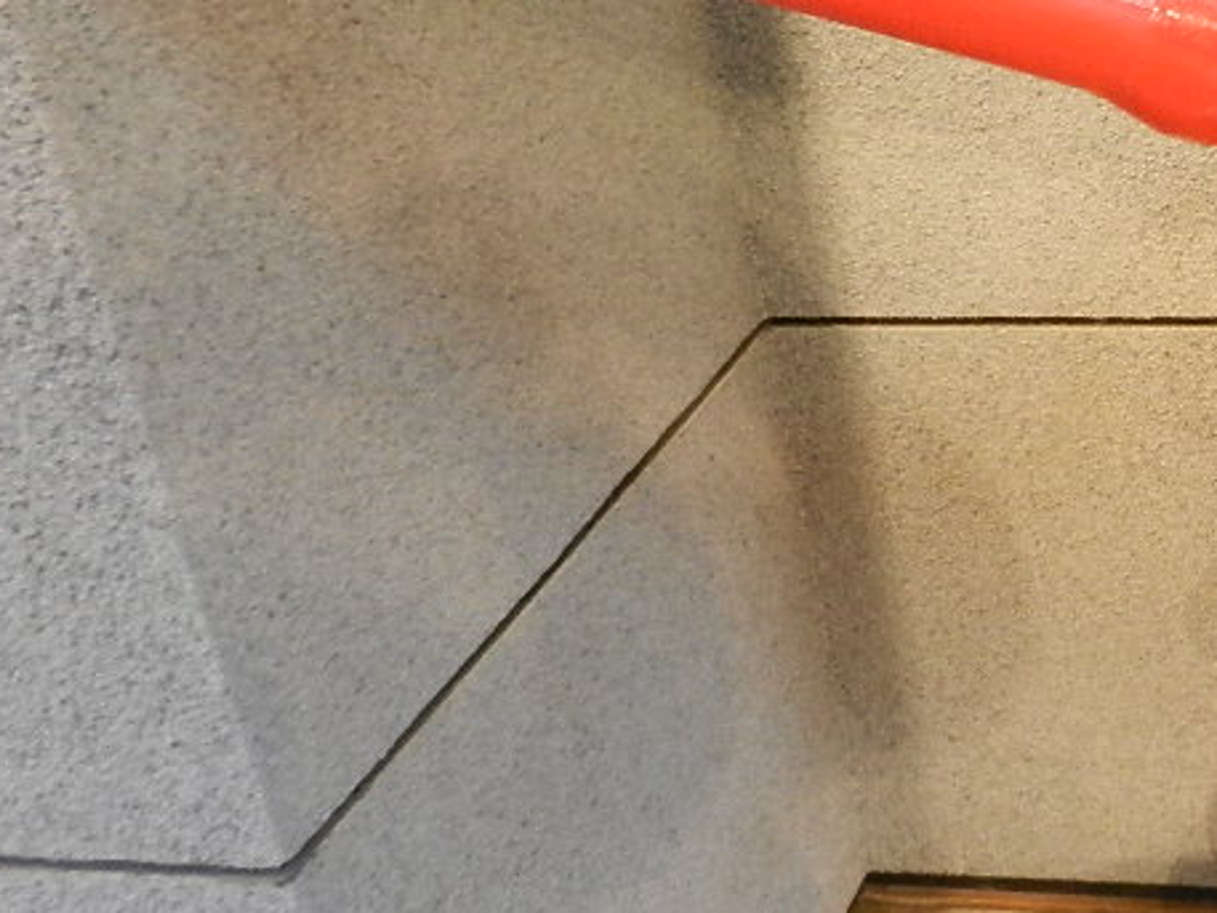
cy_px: 362
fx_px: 2286
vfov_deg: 22.6
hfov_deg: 28.1
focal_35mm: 65
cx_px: 1204
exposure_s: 1/10
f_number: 3.6
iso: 400
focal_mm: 5.1
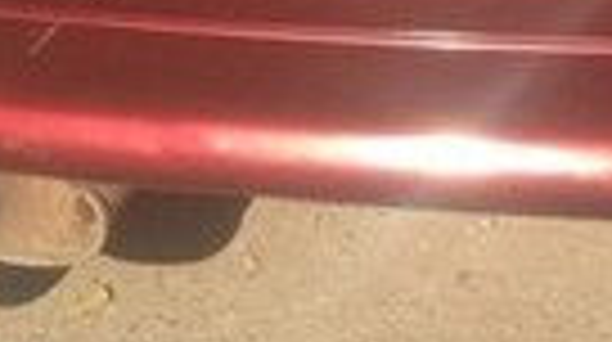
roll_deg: +0.4
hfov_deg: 12.3
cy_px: -682
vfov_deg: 6.3
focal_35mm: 175
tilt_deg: -14.5
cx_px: 459
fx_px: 2835
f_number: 2.4
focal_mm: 4.12
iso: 50
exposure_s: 1/889
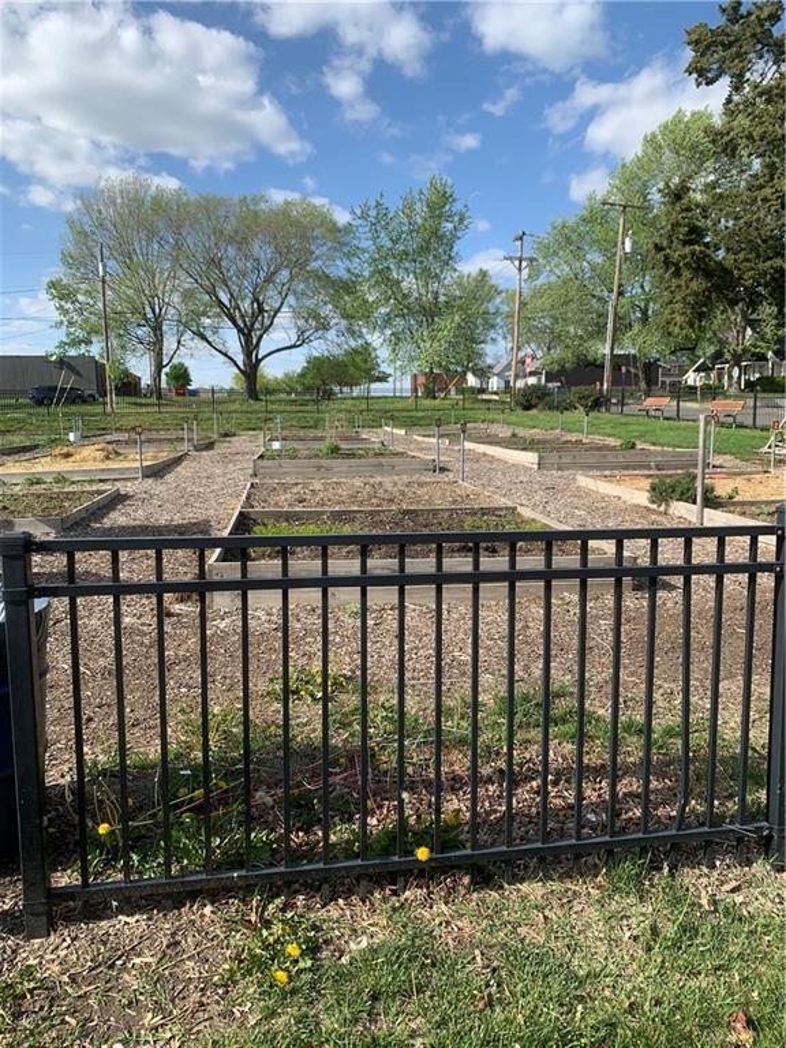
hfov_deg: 53.1
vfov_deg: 67.3
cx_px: 393
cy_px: 524
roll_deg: +0.9
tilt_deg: -6.1
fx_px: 787
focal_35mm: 26
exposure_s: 1/1610
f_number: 1.8
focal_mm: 4.25
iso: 25
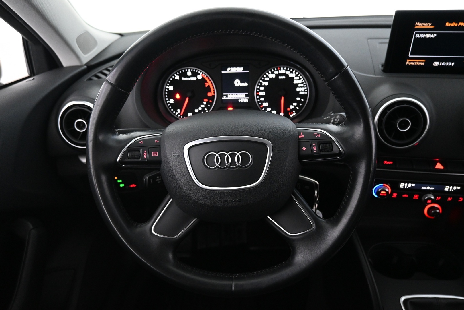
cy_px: 155
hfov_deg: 70.4
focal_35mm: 26
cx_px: 232
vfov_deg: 50.4
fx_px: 329
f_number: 3.5
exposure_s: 1/25
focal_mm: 17
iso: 2800
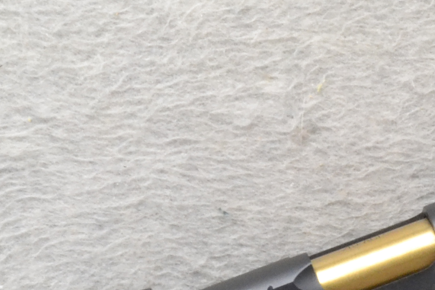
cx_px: 430
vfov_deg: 7.3
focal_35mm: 185
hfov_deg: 11.0
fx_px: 2235
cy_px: 483
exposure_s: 1/160
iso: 3200
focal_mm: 32
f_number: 20
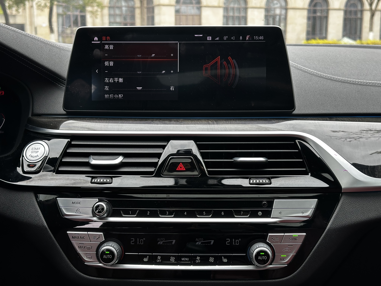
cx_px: 190
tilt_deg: -10.4
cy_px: 143
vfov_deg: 30.3
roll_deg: -0.3
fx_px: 528
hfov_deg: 39.7
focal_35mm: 48
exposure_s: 1/81
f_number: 1.78
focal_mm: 6.86
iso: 64
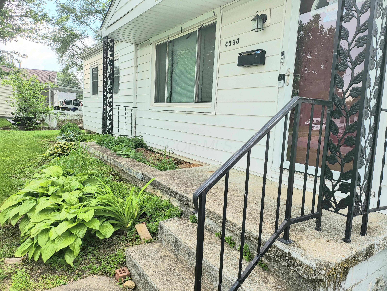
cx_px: 194
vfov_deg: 56.8
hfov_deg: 71.6
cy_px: 146
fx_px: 268
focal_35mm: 24
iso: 40
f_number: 1.8
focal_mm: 5
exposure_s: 1/270
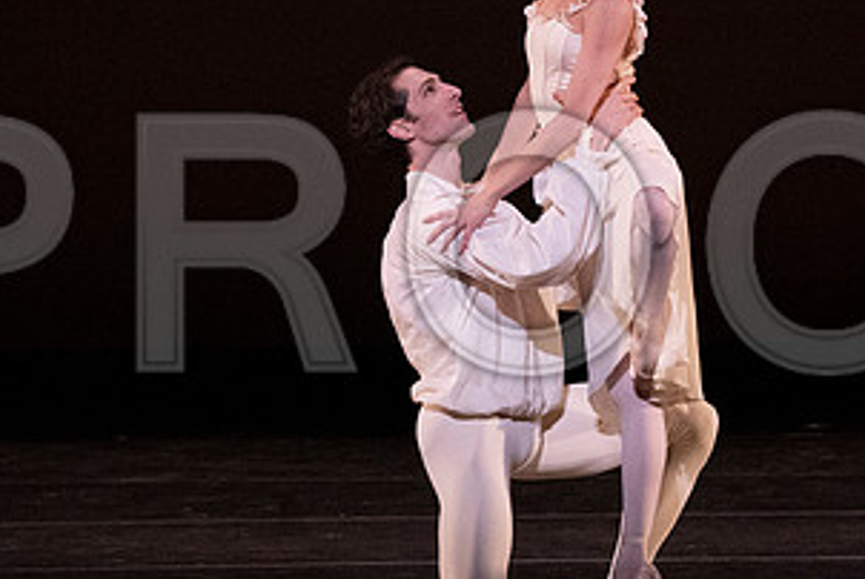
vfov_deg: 1.9
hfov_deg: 2.9
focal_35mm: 722
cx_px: 507
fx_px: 17364
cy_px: 251
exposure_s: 1/400
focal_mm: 376
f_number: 7.1
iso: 20000
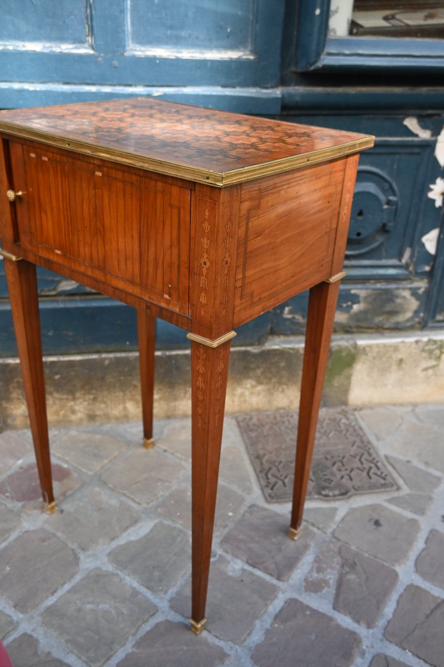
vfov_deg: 56.1
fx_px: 624
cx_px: 222
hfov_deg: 39.1
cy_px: 334
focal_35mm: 34
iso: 320
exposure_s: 1/250
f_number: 4
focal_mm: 22.5
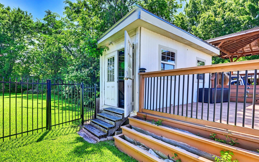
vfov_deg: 63.4
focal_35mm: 19
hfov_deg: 89.4
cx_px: 128
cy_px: 89
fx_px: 131
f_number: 8
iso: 400
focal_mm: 17.5
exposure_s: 1/160
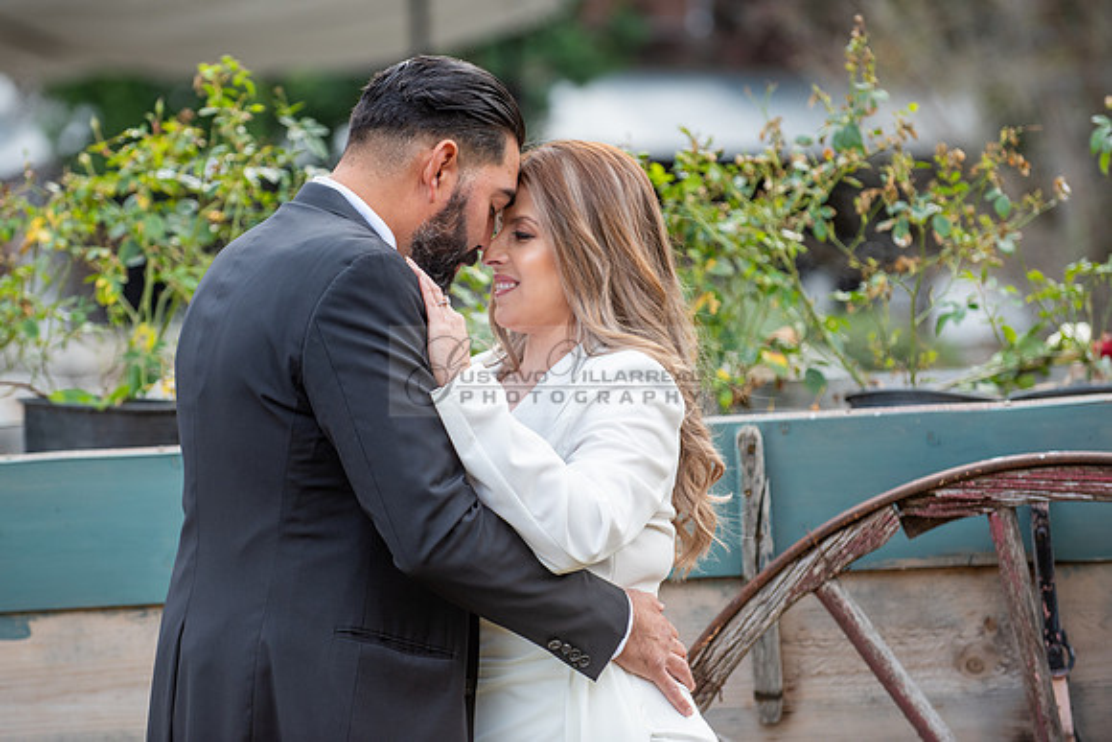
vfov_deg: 8.1
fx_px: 5211
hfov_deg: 12.2
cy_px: 338
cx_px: 507
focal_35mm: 169
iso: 250
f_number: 3.5
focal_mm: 155
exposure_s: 1/200
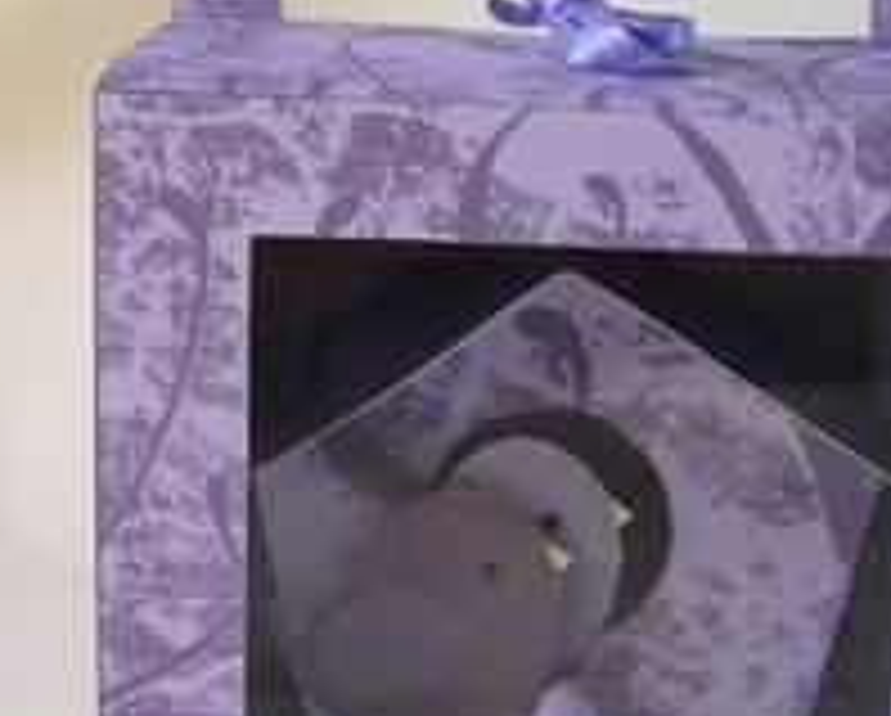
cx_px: 569
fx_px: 1637
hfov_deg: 30.3
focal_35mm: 62
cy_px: 315
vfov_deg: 24.6
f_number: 3.3
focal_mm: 4.7
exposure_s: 1/50
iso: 100
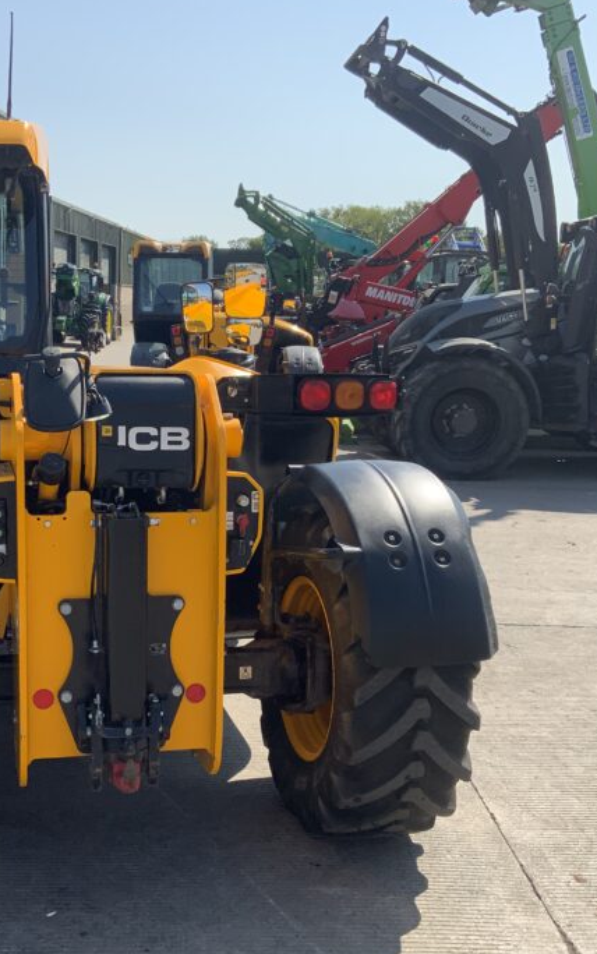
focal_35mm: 46
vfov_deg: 43.4
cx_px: 194
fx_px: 1196
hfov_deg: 27.8
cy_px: 520
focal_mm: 3
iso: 16
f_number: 1.8
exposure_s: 1/1490
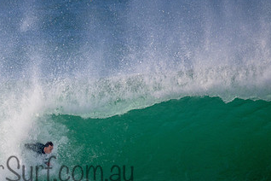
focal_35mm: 1457
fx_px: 10967
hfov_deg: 1.4
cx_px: 43
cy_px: 162
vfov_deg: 0.9
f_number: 11
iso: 1600
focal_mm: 800
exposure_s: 1/2000
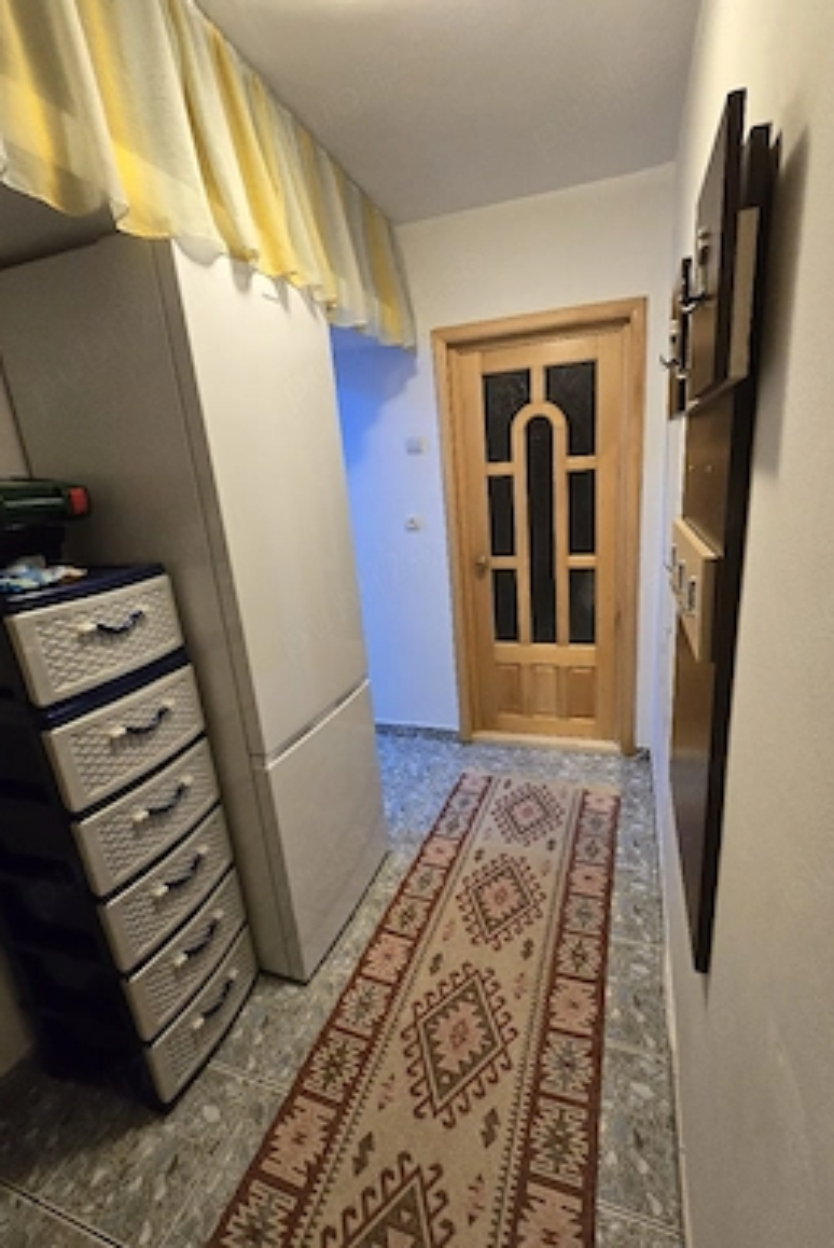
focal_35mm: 14
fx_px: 486
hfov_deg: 81.2
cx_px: 446
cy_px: 618
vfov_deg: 104.2
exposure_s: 1/50.3
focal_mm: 2.2
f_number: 2.2
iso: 640
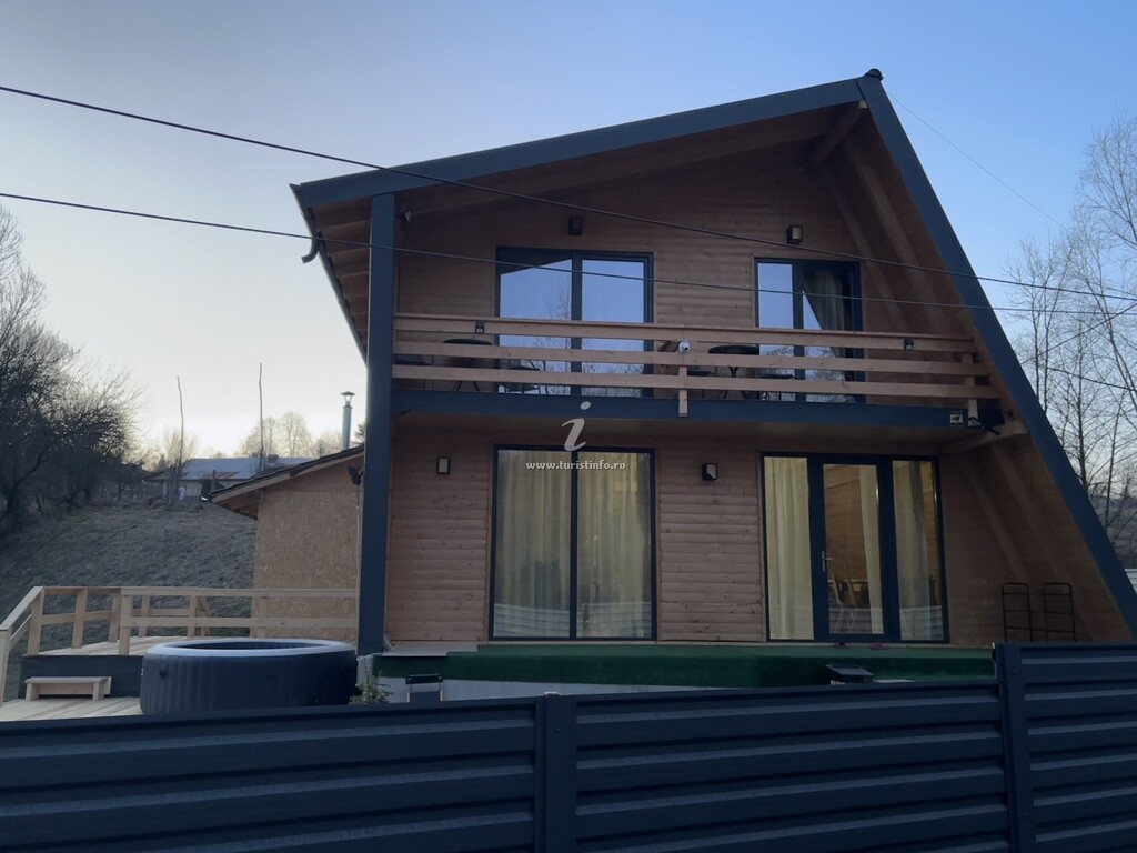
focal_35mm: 26
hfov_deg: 67.3
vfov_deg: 53.1
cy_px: 426
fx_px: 854
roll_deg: -0.6
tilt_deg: +9.6
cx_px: 568
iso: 100
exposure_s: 1/121
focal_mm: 5.96
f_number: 1.6
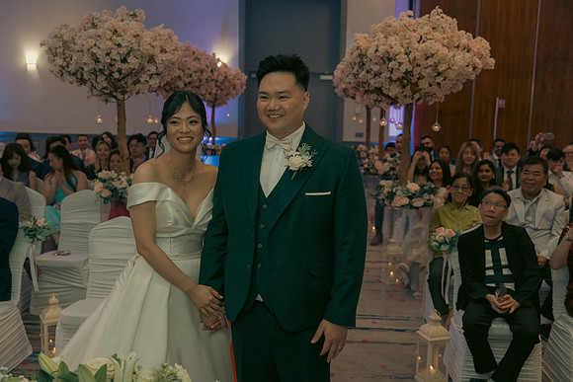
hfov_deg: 51.9
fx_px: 589
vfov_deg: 36.0
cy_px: 191
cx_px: 286
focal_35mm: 37
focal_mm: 37
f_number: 3.5
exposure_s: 1/160
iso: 2500
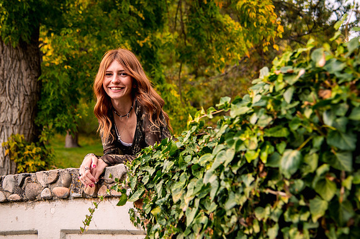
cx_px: 167
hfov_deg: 29.9
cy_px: 110
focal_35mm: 67
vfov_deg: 20.2
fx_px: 674
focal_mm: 55
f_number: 4
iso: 200
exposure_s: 1/100
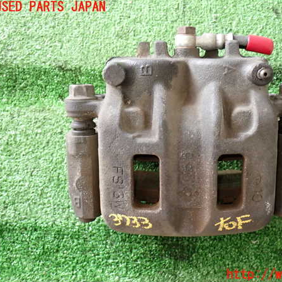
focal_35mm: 45
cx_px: 180
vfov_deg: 37.6
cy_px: 141
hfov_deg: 37.3
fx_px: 415
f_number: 2.7
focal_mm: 6.83
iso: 250
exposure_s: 1/40
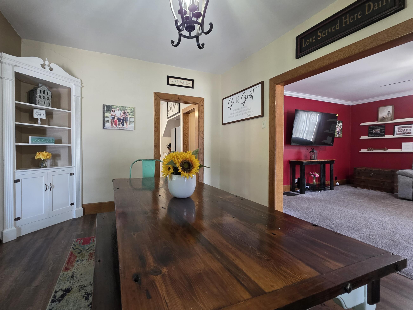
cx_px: 187
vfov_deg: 81.7
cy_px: 151
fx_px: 179
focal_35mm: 15
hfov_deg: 97.9
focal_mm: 2.2
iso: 400
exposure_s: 1/60
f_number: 1.9
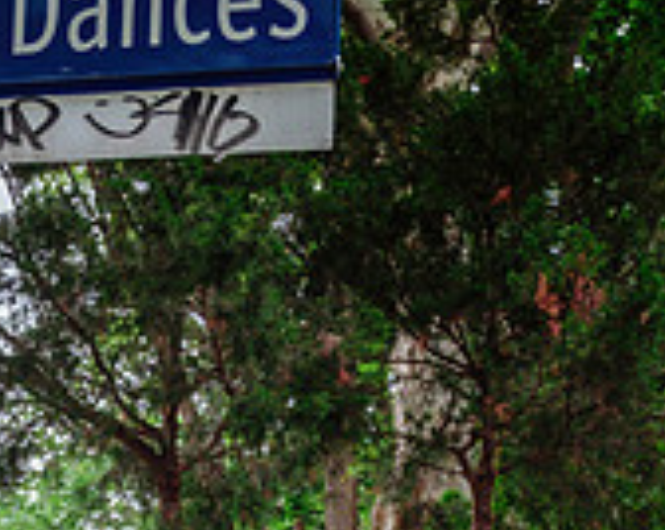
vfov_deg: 18.4
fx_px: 1533
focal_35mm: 78
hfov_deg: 24.2
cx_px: 166
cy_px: 666
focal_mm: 16
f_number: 2.8
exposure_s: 1/200
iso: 500
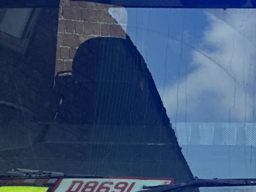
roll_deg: +0.5
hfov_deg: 5.9
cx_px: 344
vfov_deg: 4.5
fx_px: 2463
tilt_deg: -1.0
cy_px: 212
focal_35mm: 333
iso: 40
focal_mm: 9
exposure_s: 1/172
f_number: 2.8
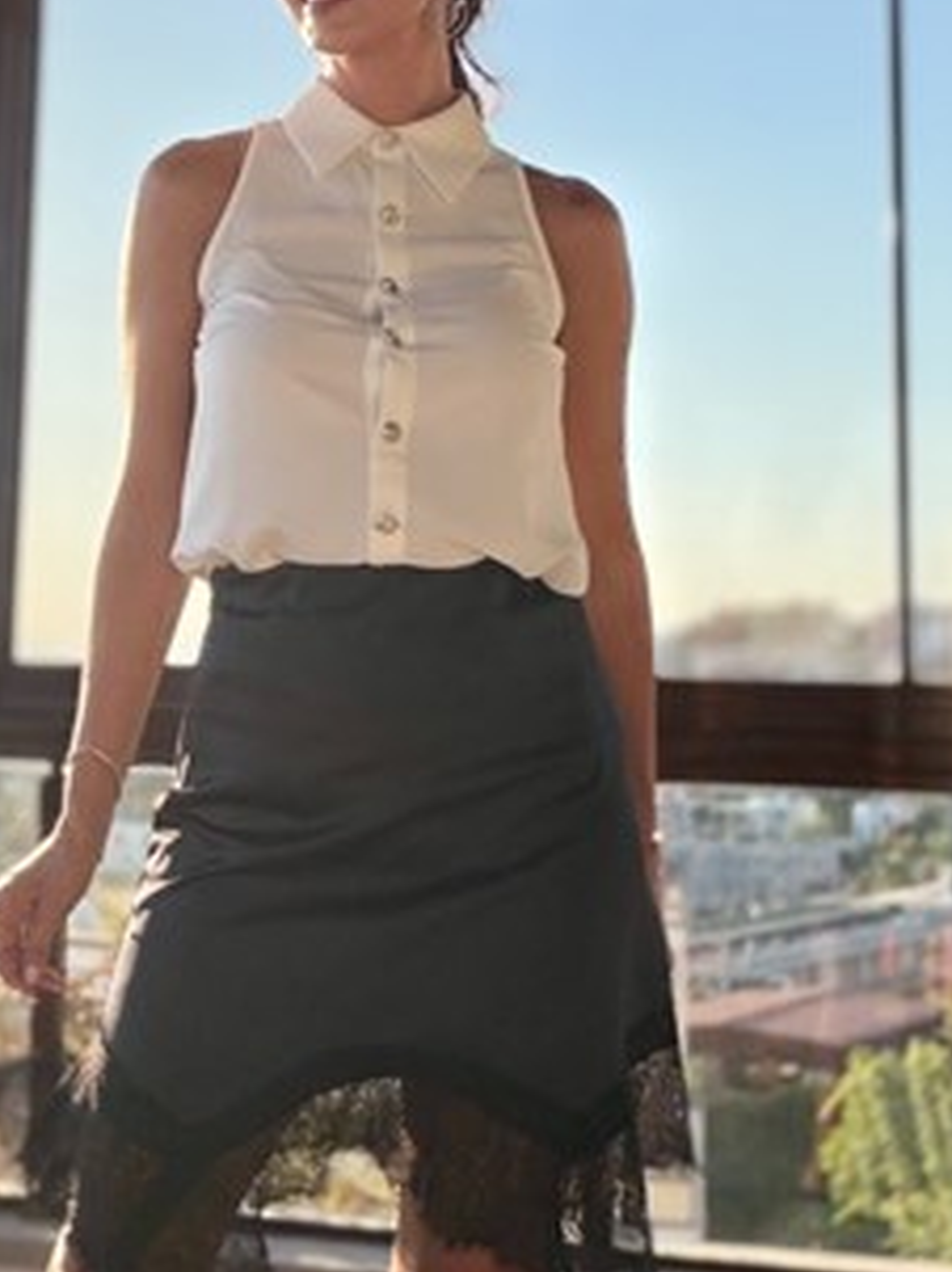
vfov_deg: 35.9
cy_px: 819
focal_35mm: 53
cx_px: 282
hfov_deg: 27.2
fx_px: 1946
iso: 40
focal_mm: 2.71
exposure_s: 1/1359
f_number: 1.9
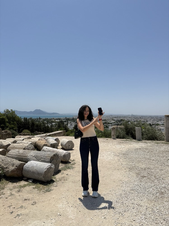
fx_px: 156
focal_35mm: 24
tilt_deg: -0.1
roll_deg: -0.6
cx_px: 84
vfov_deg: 71.6
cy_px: 113
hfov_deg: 56.7
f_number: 1.78
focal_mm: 6.76
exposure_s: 1/10309
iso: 80
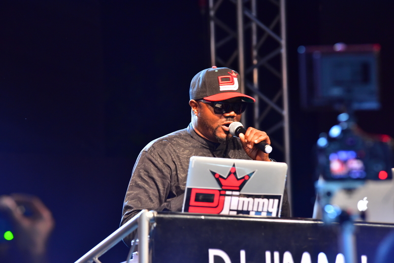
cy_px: 132
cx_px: 197
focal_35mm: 175
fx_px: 1916
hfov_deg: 11.7
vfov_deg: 7.9
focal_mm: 175
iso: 2500
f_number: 5.6
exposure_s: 1/160
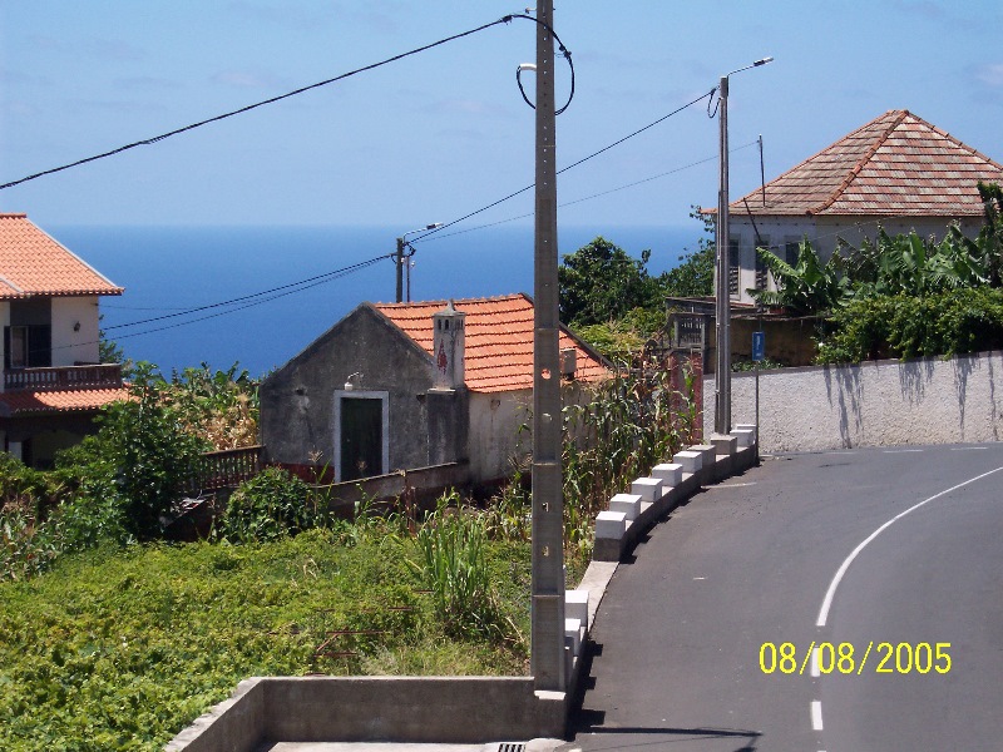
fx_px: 3303
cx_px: 502
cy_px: 376
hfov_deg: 17.3
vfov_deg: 13.0
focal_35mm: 114
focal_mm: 24
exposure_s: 1/350
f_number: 8
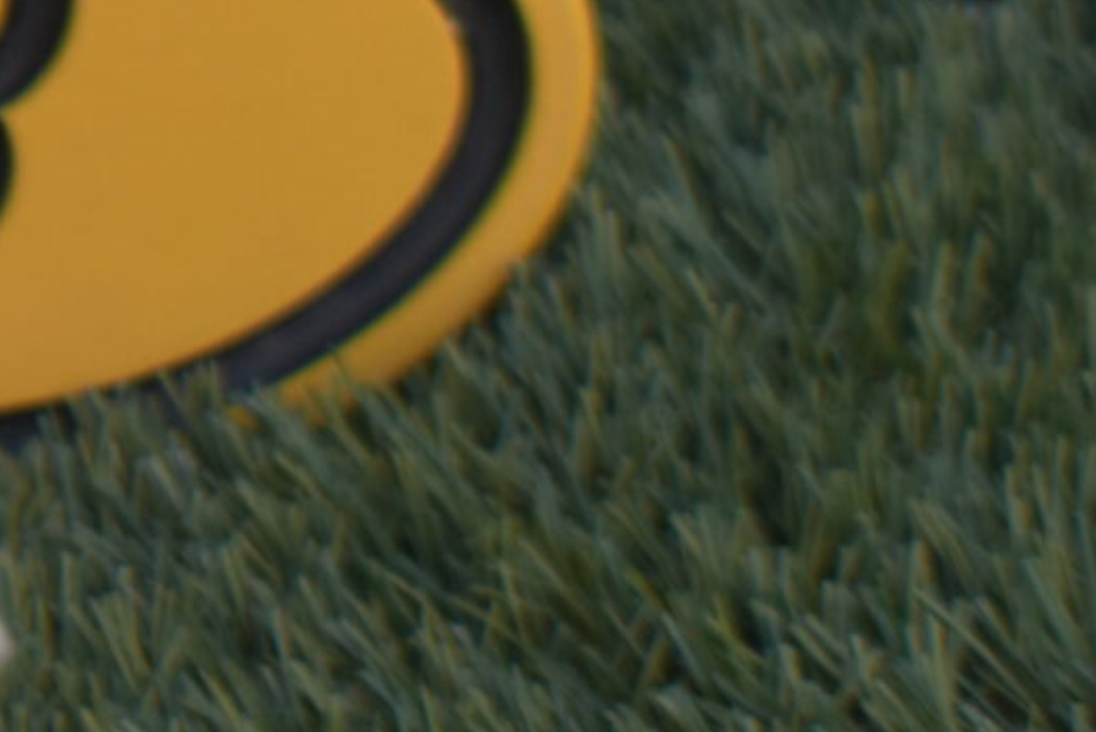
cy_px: -70
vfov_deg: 4.1
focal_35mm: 335
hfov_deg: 6.1
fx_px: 10204
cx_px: -439
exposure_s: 1/200
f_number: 5.3
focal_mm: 46
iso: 200
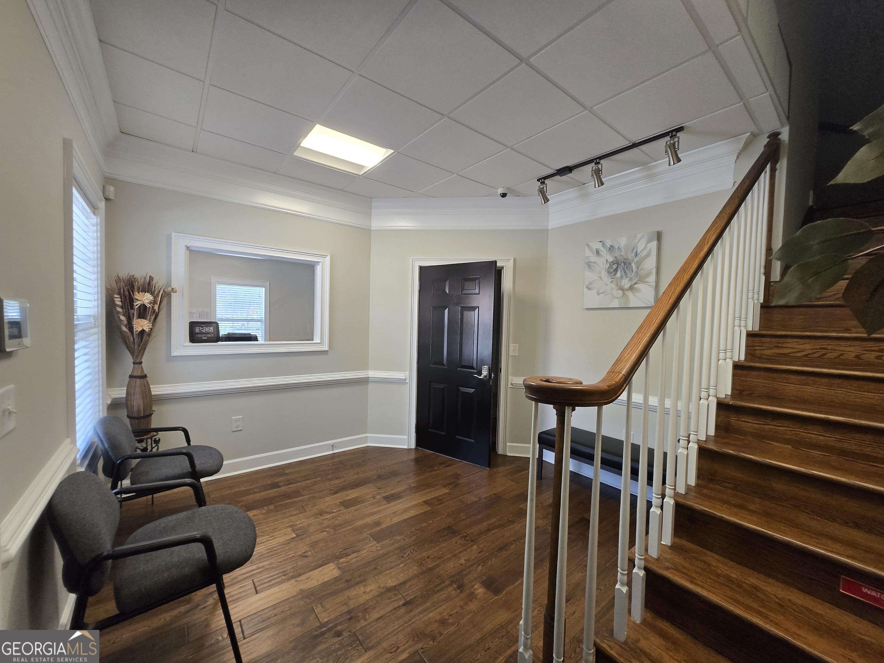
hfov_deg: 106.2
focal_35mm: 13
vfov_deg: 89.9
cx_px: 442
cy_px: 332
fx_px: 332
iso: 100
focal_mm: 1.7
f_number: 2.2
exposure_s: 1/50.3
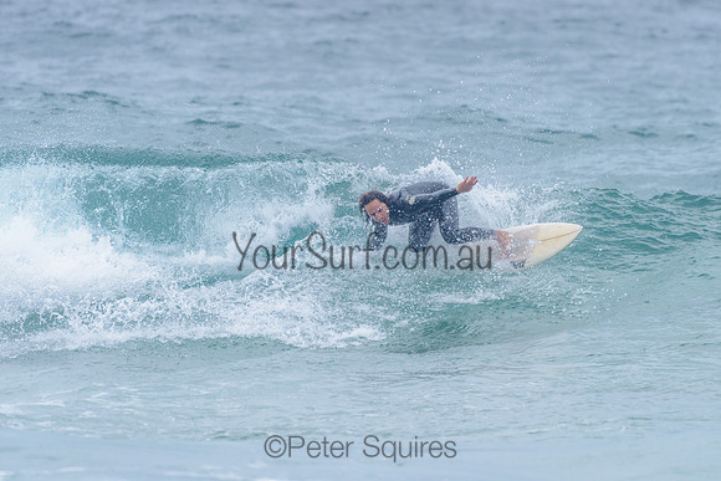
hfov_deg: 3.4
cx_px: 422
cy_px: 186
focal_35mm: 613
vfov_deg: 2.2
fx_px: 12276
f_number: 5.6
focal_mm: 500
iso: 220
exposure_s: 1/2000
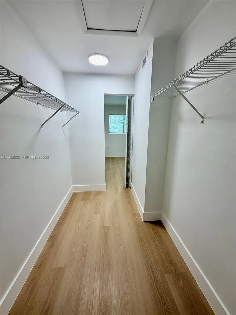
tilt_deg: -11.9
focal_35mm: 14
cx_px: 118
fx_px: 127
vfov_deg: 102.1
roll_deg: -0.2
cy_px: 158
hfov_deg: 85.7
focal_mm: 2.22
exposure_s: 1/120
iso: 100
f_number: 2.2
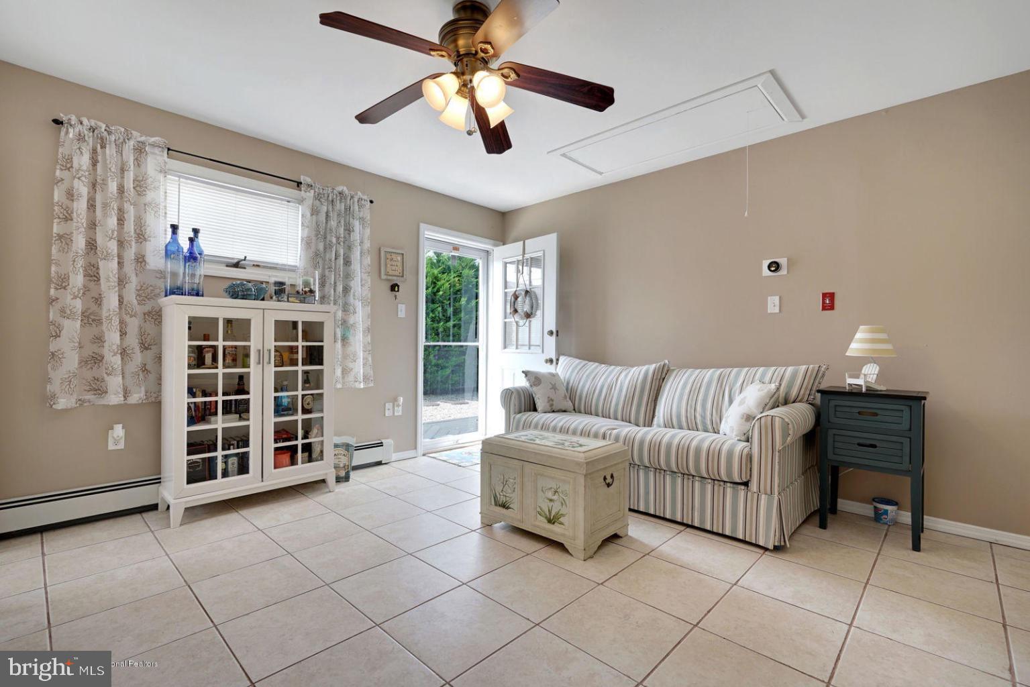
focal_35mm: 16
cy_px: 344
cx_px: 515
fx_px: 458
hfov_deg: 96.7
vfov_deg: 73.8
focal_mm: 16
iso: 250
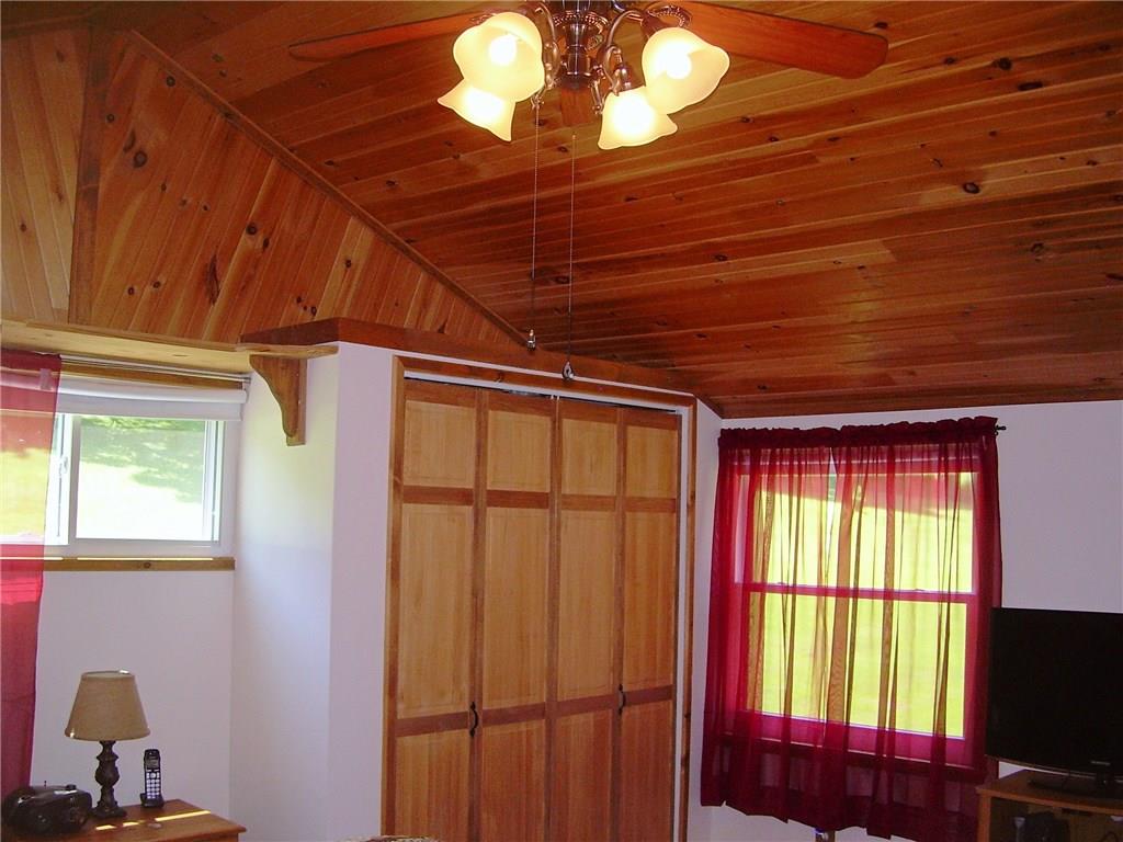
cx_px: 562
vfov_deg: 37.7
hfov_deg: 49.0
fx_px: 1233
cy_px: 421
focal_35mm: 38
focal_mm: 6.3
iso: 71
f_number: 2.8
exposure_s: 1/60
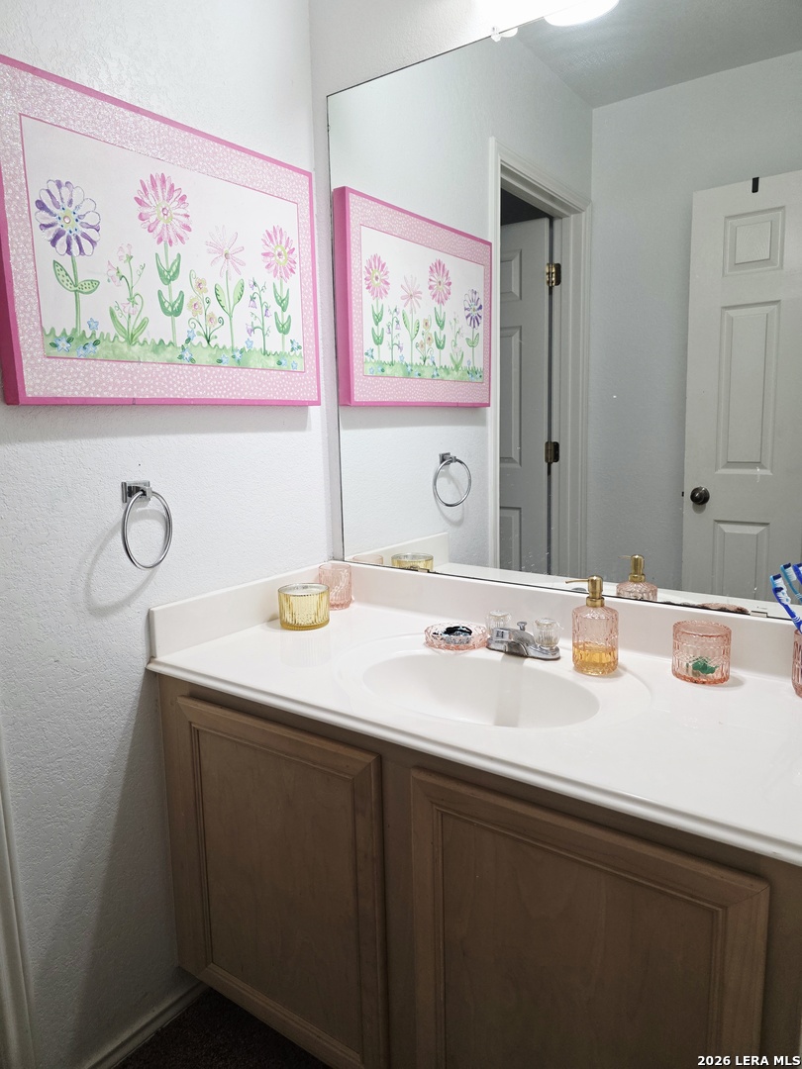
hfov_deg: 58.9
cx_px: 401
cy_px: 534
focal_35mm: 23
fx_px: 710
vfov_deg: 73.9
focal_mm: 6.3
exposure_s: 1/120
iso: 200
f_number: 1.7
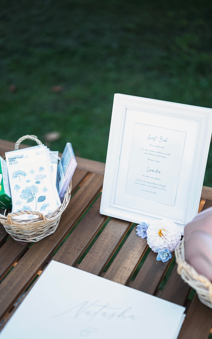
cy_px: 167
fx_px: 481
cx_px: 111
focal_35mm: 52
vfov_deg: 38.9
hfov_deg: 24.9
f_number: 1.8
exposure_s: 1/500
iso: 50
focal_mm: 50
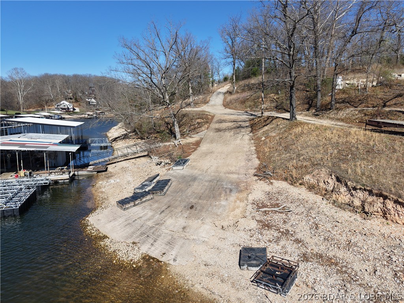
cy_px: 152
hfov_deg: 71.6
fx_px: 280
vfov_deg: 56.8
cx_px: 202
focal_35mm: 24
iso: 110
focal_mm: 8.67
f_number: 1.8
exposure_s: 1/3200
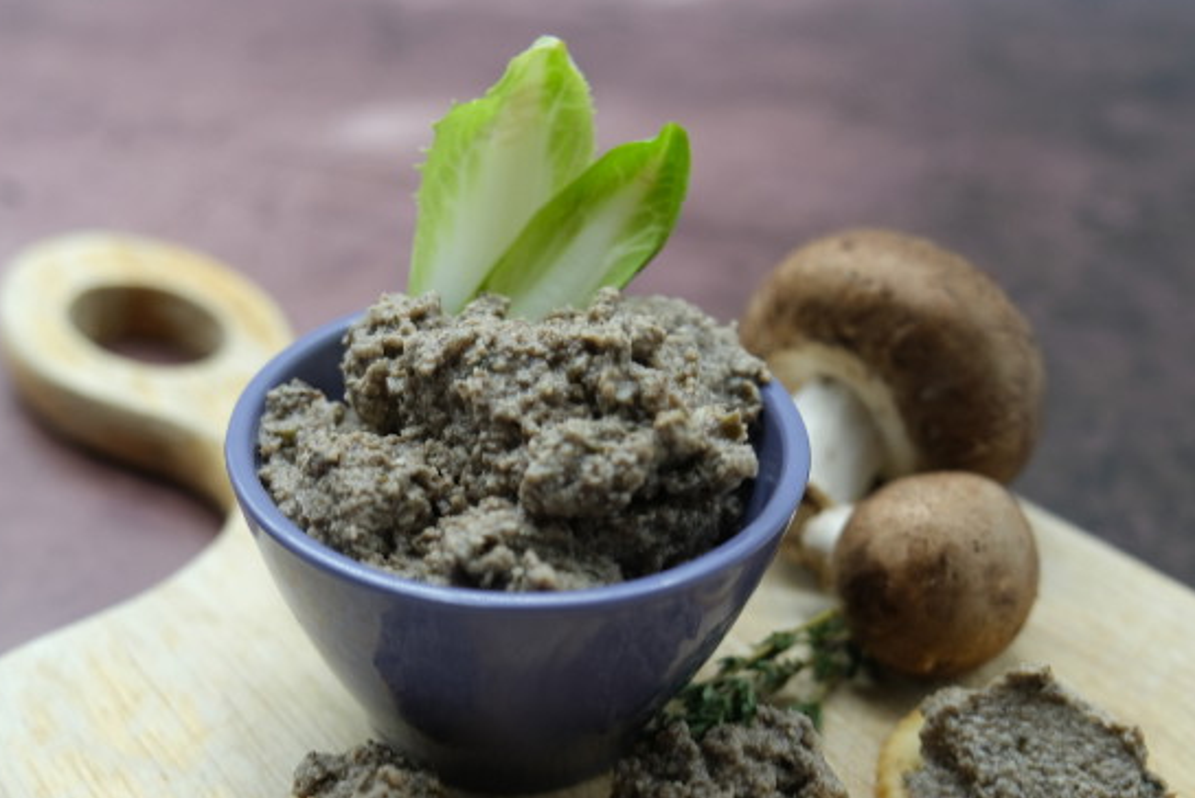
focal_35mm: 47
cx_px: 458
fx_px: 1561
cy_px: 559
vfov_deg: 28.4
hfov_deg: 41.6
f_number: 2.8
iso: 500
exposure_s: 1/450
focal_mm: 21.3
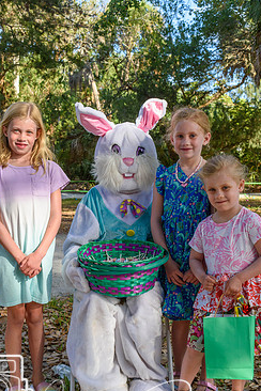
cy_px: 225
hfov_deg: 28.0
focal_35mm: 48
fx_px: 522
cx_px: 113
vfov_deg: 41.0
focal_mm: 26
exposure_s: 1/250
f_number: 8
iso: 280
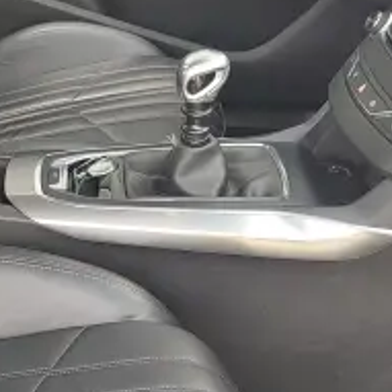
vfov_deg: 25.4
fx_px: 871
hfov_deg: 23.3
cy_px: 191
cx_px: -76
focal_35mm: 68
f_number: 1.8
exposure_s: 1/100
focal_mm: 5.56
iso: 169
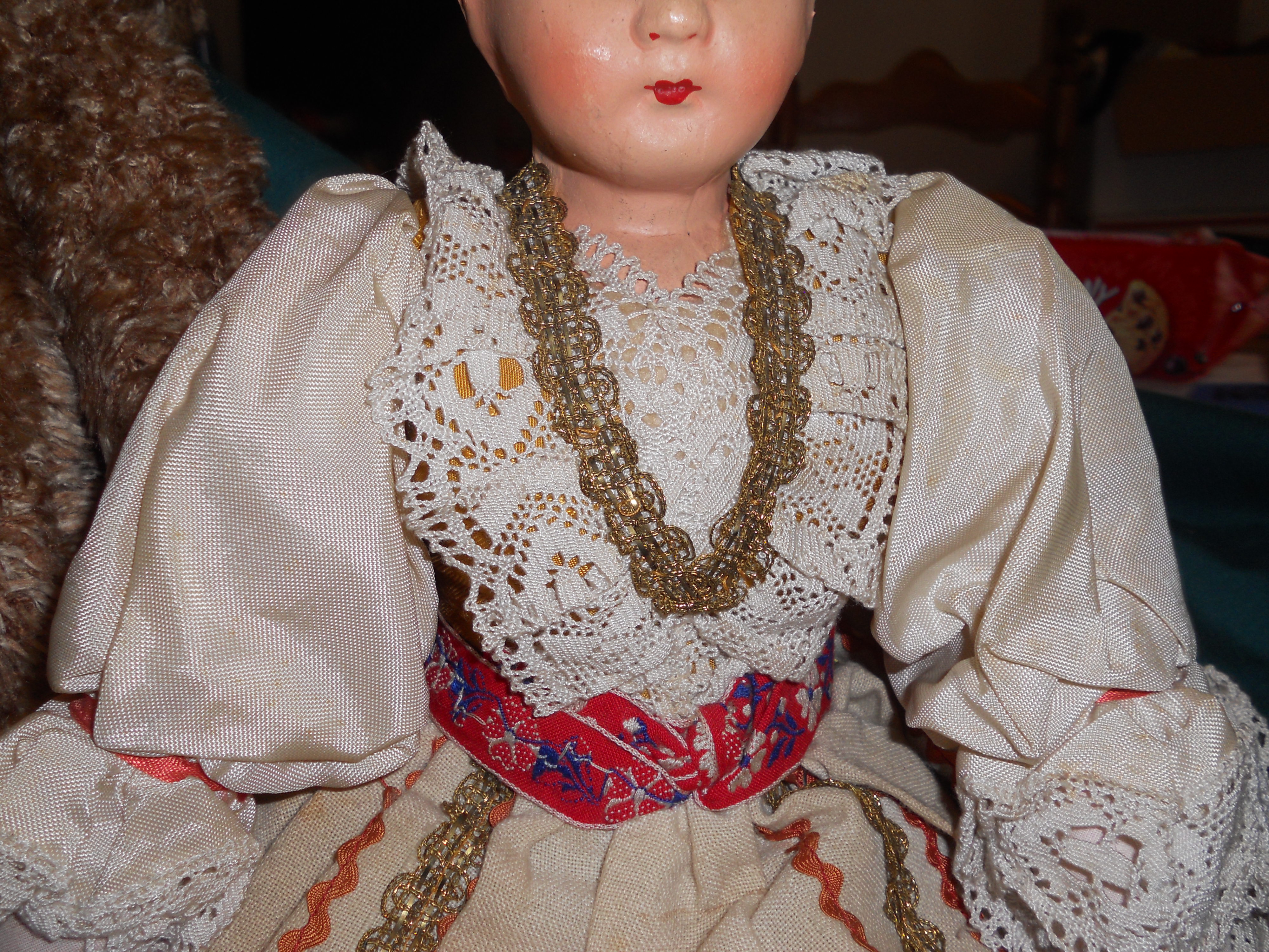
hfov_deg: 56.8
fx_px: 1173
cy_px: 476
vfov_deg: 44.2
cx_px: 634
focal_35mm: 32
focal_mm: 5.8
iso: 80
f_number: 8.8
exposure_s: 1/25
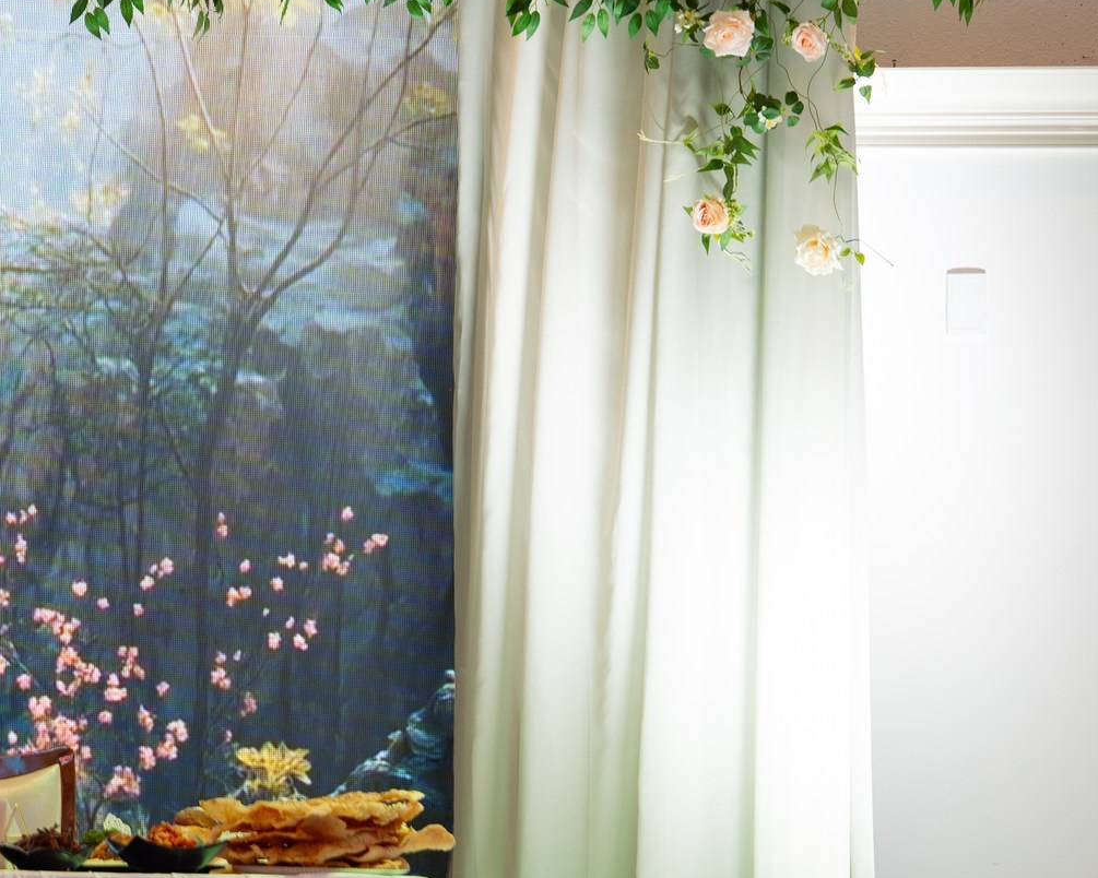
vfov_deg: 7.3
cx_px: -228
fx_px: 6922
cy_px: 519
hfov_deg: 9.0
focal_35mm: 213
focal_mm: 85
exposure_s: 1/40
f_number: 2.8
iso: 250
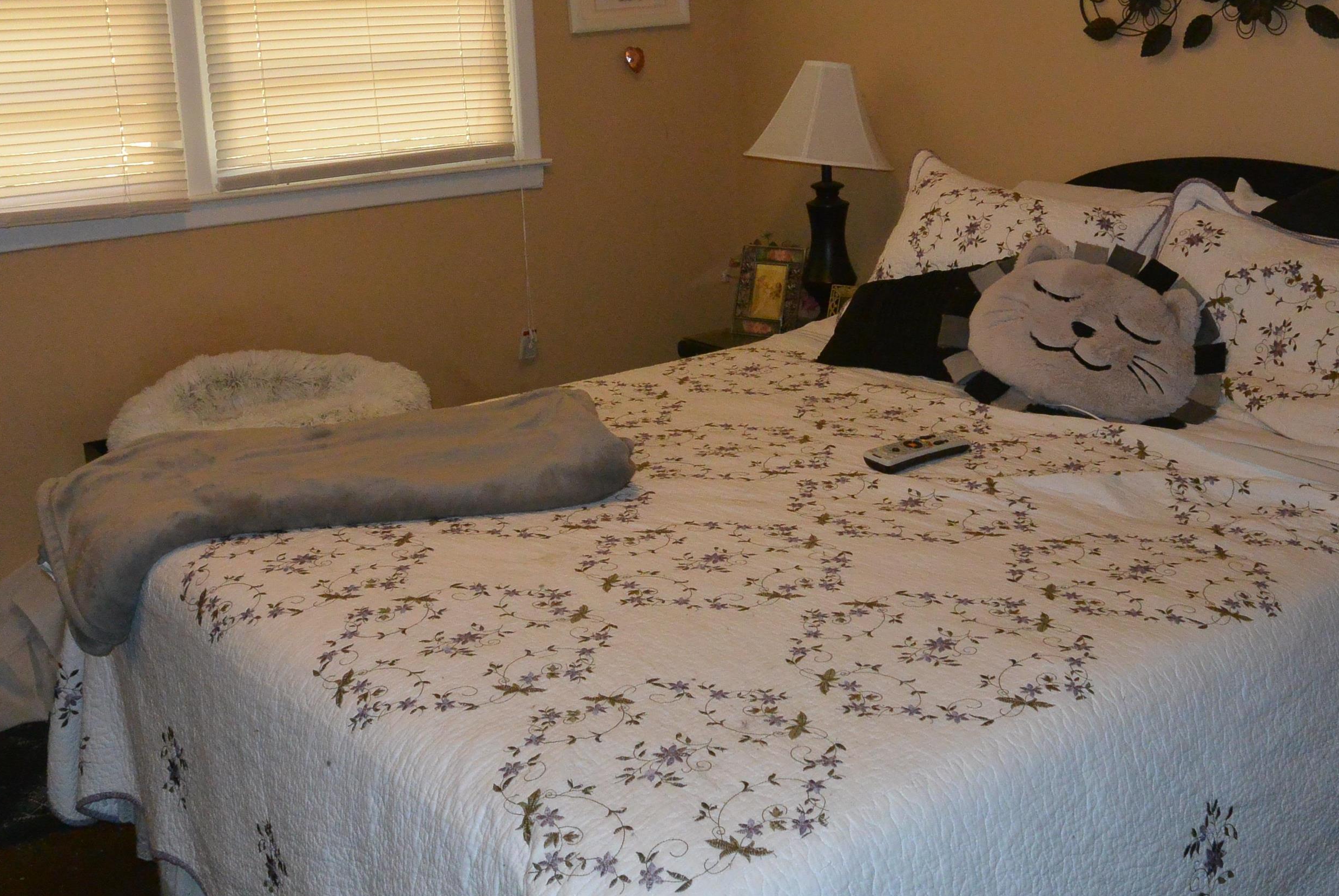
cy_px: 354
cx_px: 747
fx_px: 1340
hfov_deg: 53.0
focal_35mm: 36
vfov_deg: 36.8
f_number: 3.5
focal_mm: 11
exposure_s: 1/60
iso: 1400
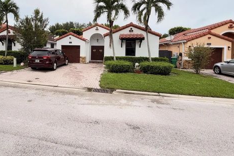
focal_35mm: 20
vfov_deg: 60.5
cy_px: 52
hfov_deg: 81.8
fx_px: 130
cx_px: 83
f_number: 2.2
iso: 40
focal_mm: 2.22
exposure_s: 1/734
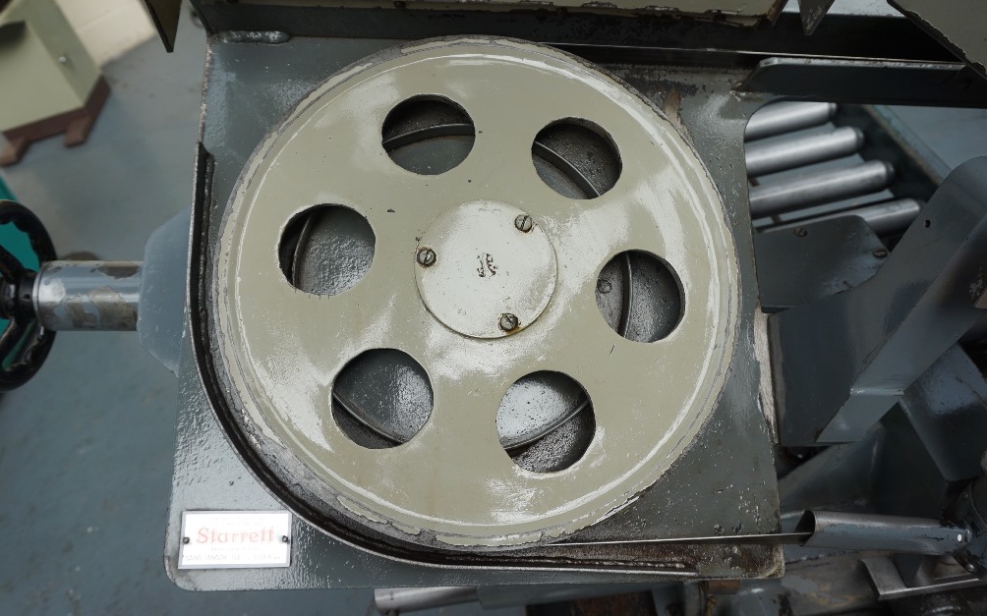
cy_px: 283
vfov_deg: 46.7
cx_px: 486
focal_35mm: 27
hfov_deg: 69.4
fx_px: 713
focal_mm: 17
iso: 100
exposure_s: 1/80
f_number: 5
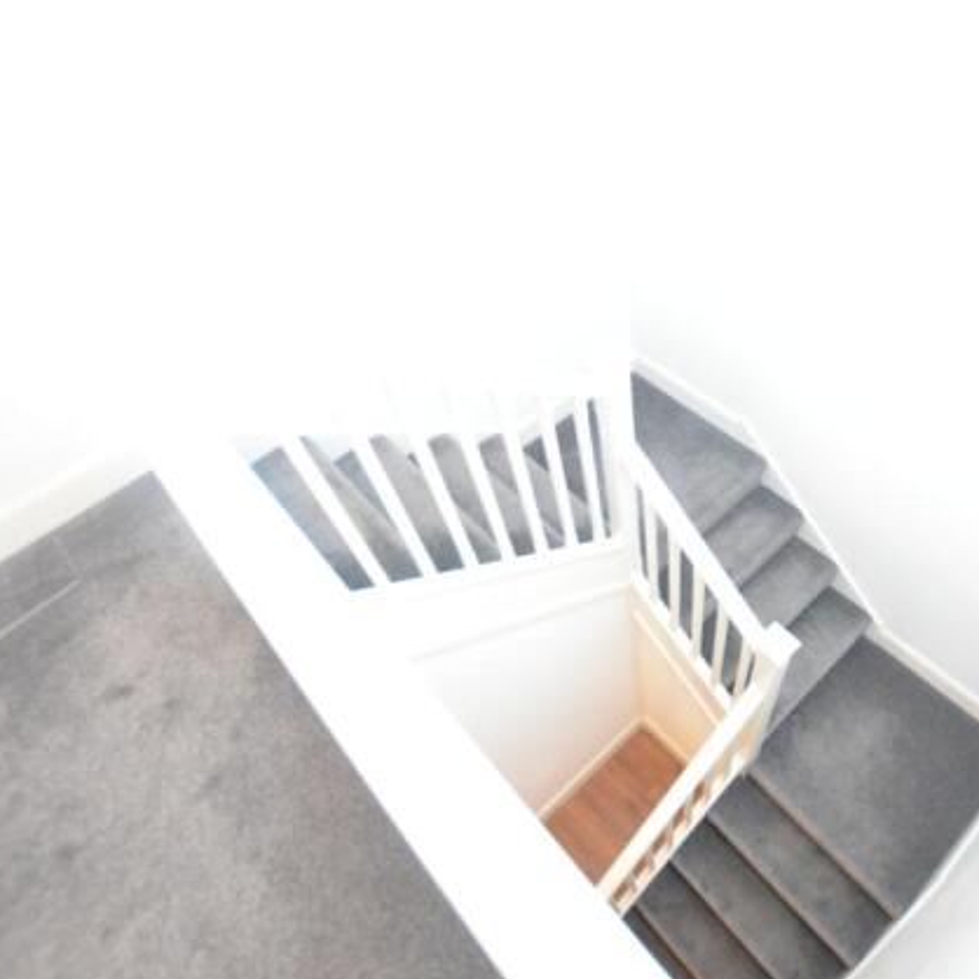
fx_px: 640
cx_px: 630
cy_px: 494
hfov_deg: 73.2
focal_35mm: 20
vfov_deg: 74.8
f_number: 3.5
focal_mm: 10
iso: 2500
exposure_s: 1/60
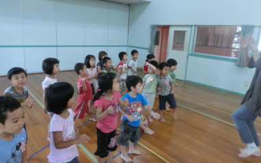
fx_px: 192
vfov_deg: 46.1
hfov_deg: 68.3
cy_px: 82
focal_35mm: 27
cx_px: 125
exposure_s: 1/125
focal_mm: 4.24
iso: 500
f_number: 3
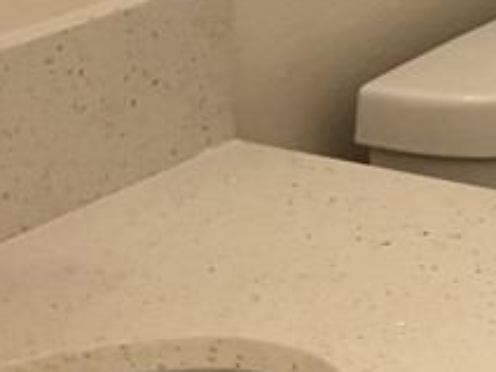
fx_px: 2006
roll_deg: +0.8
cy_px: -316
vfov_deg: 10.0
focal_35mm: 140
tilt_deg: -6.3
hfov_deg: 13.3
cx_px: 760
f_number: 2.2
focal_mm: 4.15
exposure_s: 1/30
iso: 32
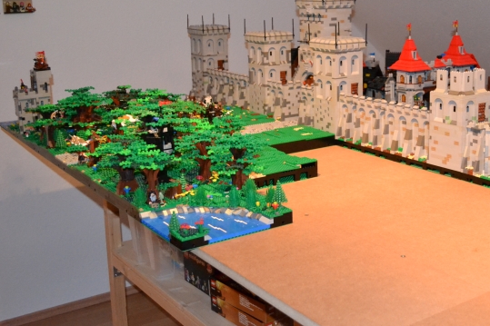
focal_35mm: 49
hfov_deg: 39.9
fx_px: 667
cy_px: 101
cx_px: 324
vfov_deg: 27.3
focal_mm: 22
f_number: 4
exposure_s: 1/60
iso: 3200
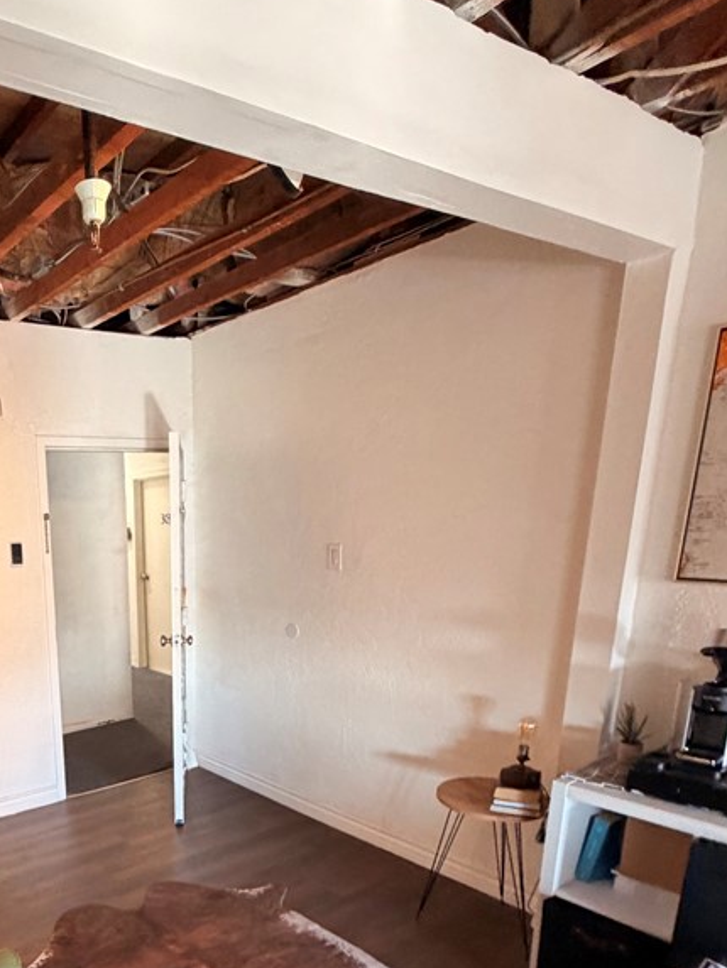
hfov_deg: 50.7
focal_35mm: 25
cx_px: 122
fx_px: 700
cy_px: 704
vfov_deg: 65.9
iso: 320
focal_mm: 2.22
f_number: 2.2
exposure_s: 1/86
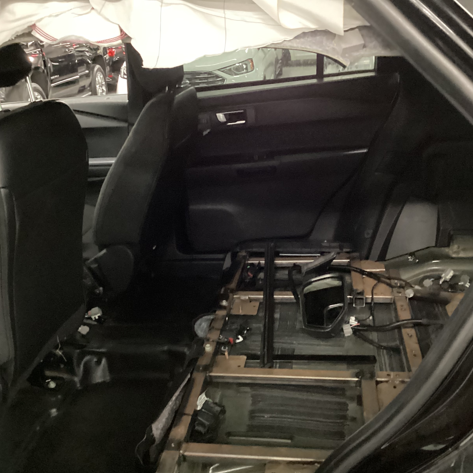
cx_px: 240
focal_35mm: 37
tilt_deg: -22.9
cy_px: 239
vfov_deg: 44.9
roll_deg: +2.7
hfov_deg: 44.9
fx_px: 572
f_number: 2.4
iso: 800
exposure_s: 1/15
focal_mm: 3.3
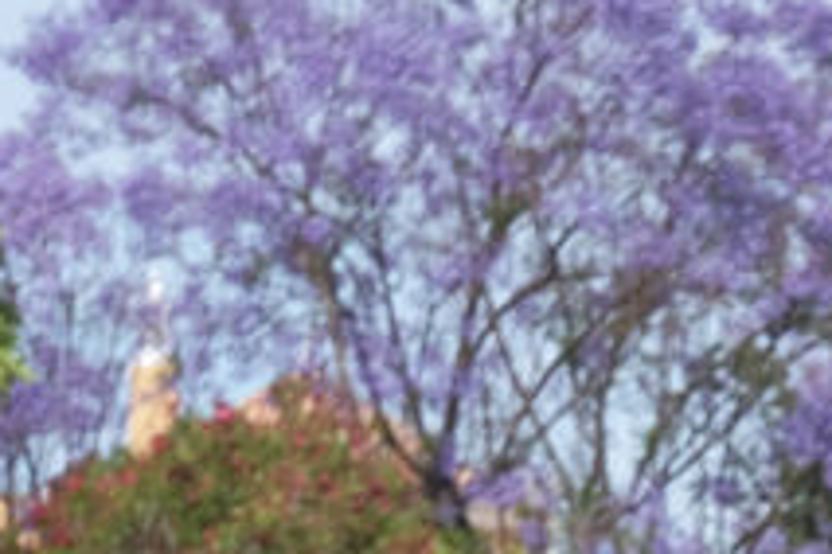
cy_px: 1262
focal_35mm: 327
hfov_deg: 6.1
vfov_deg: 4.1
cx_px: 1859
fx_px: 7557
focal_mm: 45
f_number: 9
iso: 160
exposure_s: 1/200
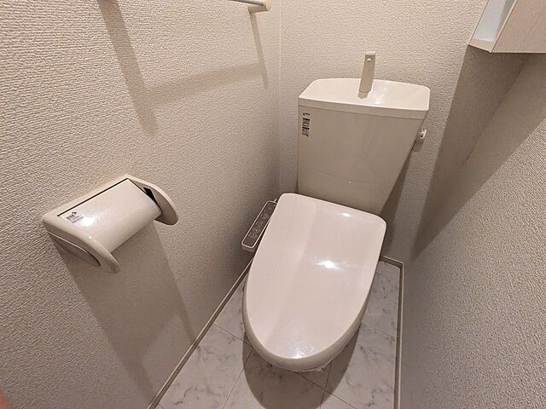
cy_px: 204
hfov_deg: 102.1
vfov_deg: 85.7
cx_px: 273
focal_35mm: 14
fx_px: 221
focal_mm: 1.83
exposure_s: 1/60
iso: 945
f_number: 2.2
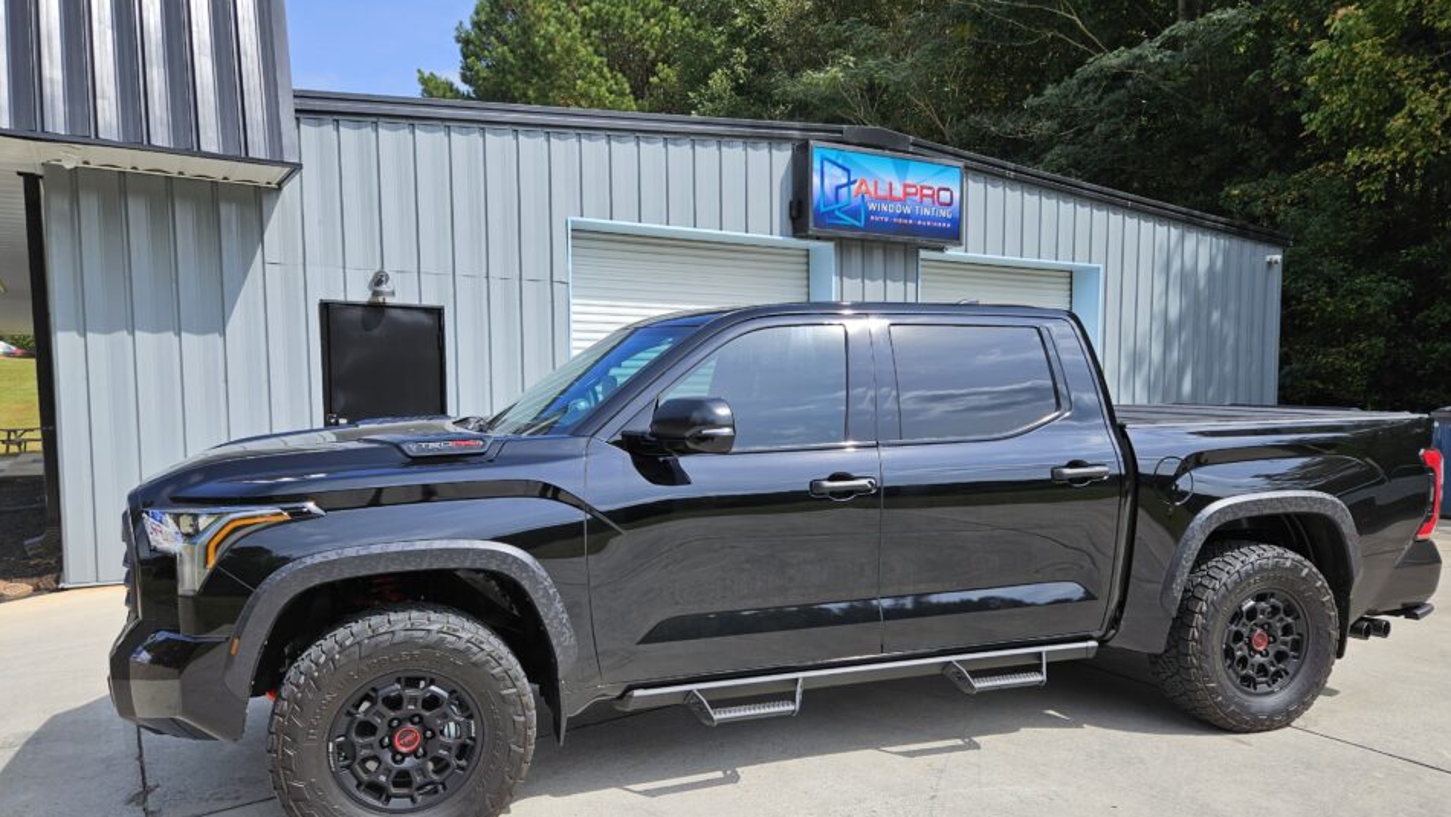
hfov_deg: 69.8
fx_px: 1039
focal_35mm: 27
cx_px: 732
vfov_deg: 42.8
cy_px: 460
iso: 32
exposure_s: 1/1593
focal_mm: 5.4
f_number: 1.8
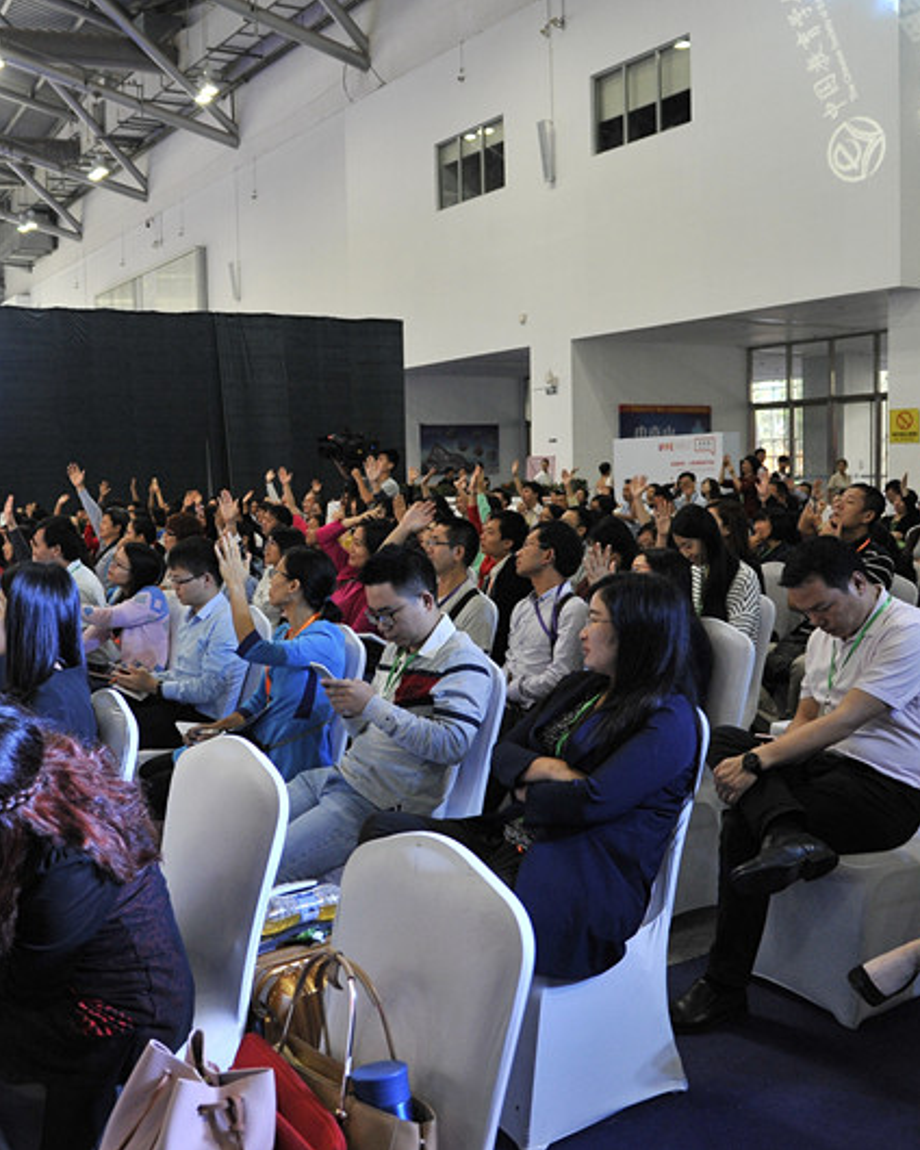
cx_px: 310
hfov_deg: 42.8
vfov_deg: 52.8
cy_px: 575
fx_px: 1157
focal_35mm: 34
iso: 1600
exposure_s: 1/125
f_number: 4
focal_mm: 24
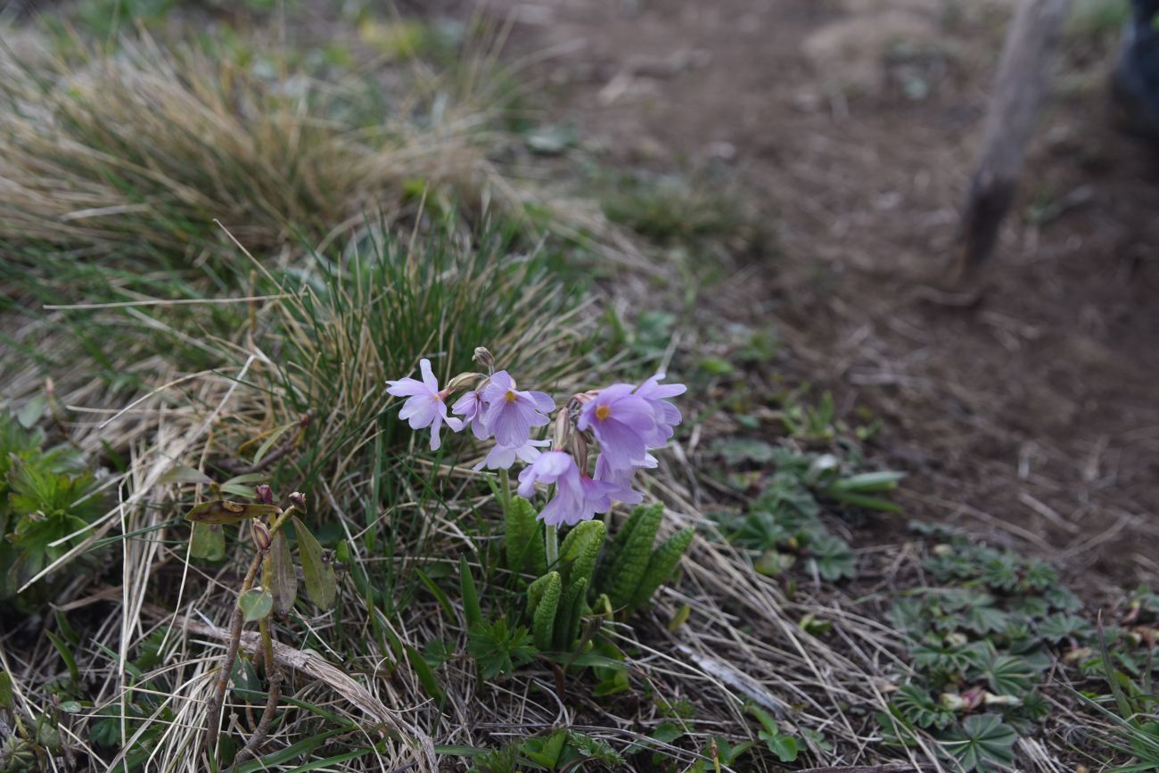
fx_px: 998
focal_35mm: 31
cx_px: 580
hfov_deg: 60.3
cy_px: 386
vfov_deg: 42.3
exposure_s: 1/1000
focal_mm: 31
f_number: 4.5
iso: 400
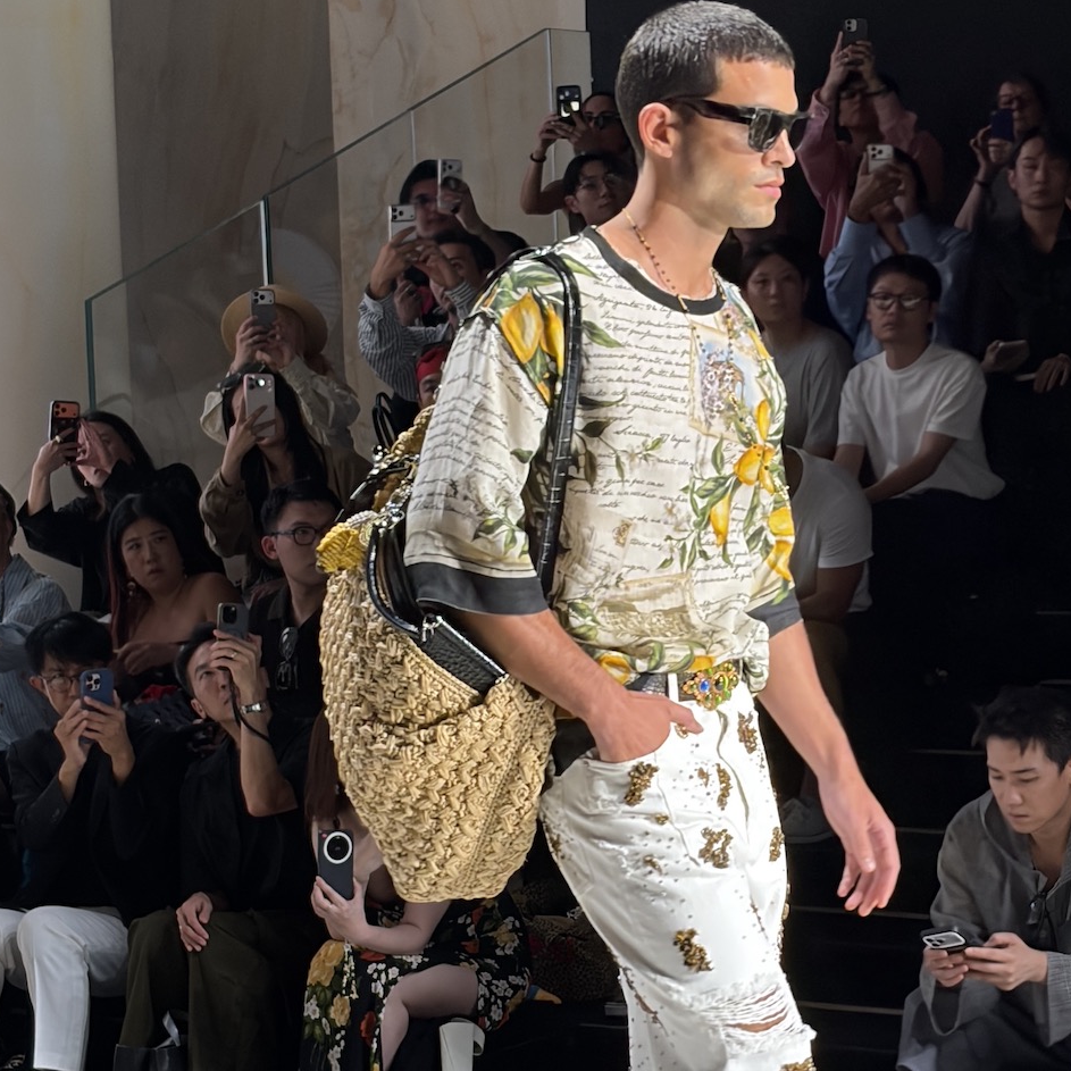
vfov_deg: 22.0
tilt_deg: -4.5
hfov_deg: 22.2
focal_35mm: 78
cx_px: 649
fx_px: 2730
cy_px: 798
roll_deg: +2.2
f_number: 1.6
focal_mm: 5.96
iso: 80
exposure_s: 1/124
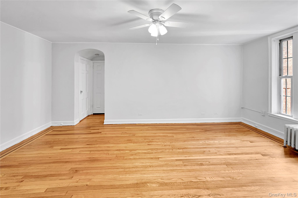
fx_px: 116
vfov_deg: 81.2
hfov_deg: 104.3
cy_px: 99
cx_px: 149
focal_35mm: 14
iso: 320
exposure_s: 1/2
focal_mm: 14
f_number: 9
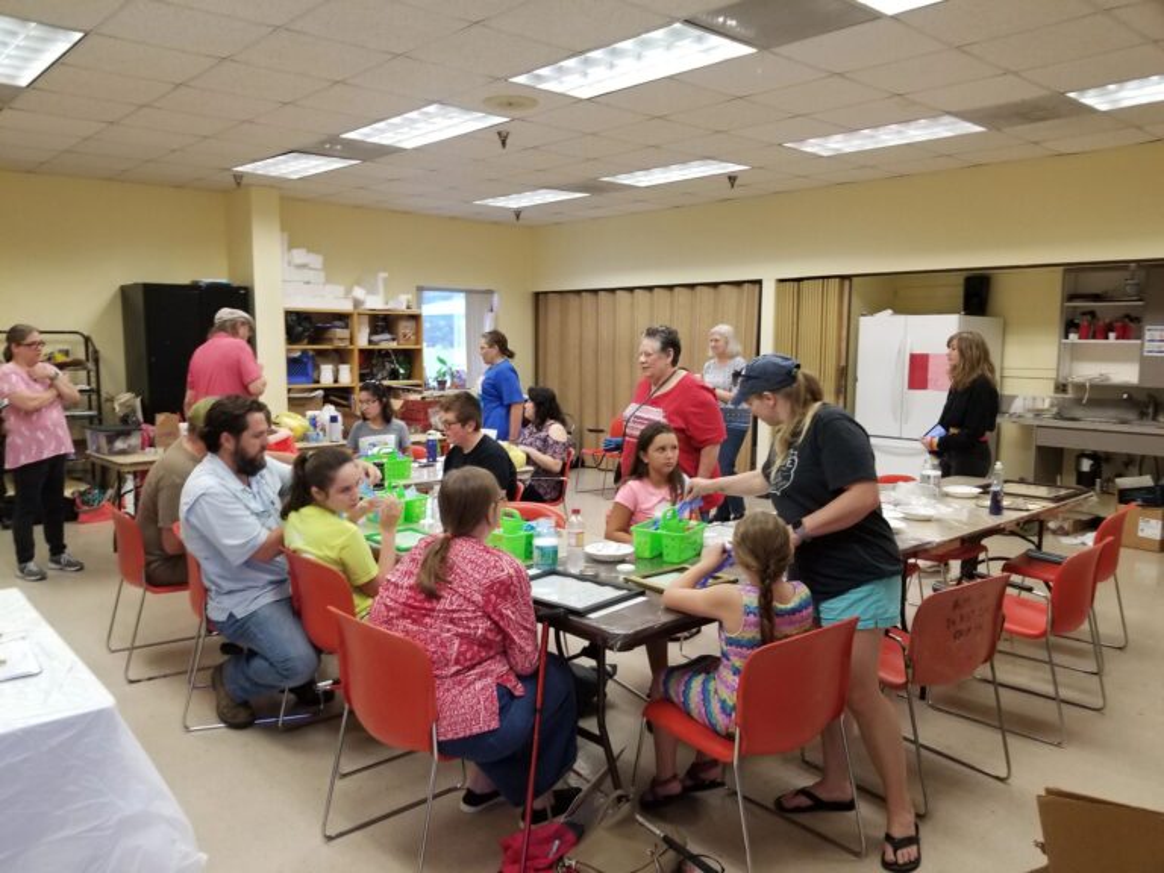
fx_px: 874
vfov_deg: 53.1
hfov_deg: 67.3
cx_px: 582
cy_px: 436
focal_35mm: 26
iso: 160
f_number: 1.7
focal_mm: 4.25
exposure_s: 1/40
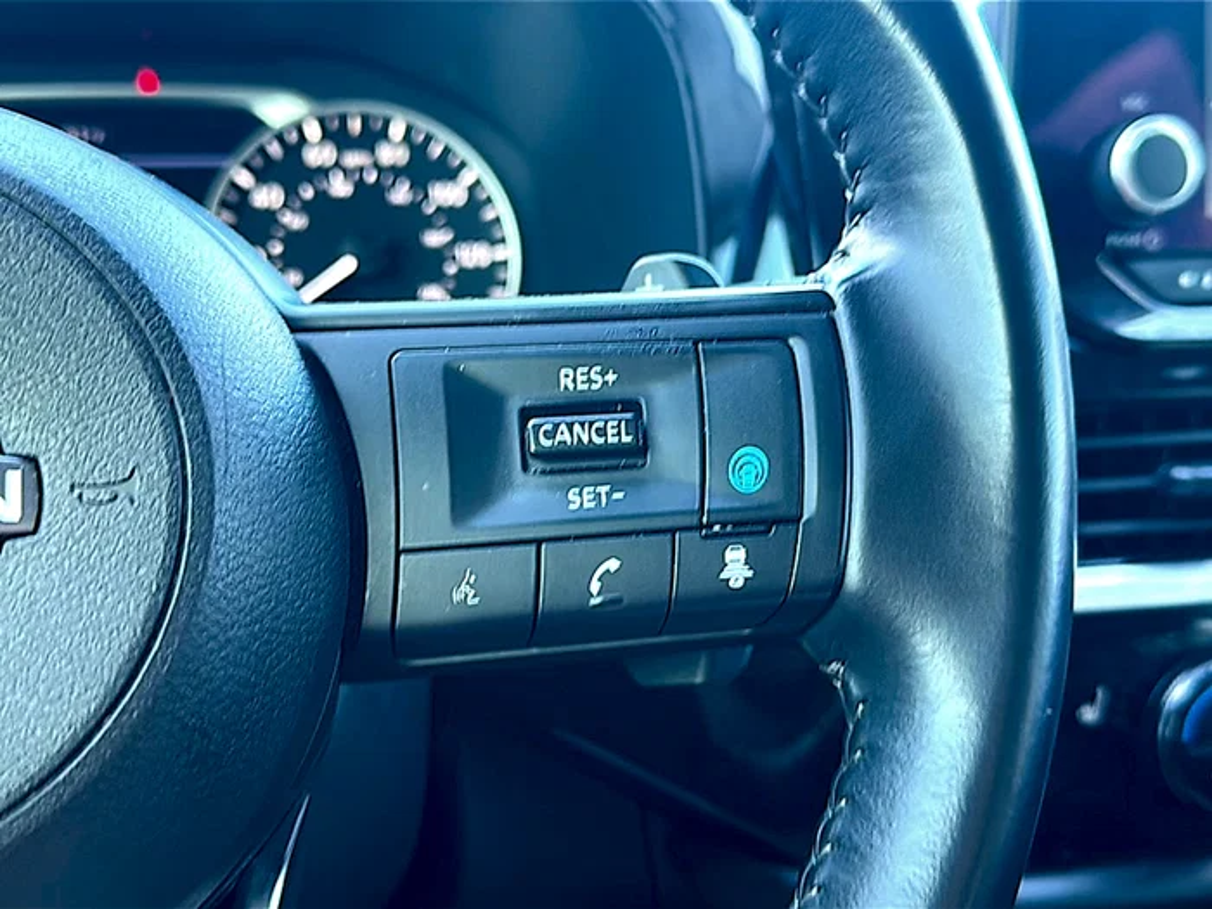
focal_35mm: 35
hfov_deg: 52.6
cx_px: 606
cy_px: 454
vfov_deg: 40.7
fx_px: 1225
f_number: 1.78
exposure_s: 1/42
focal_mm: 6.86
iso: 80
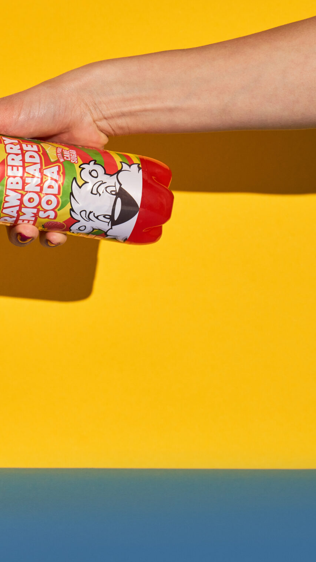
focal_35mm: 273
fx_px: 4067
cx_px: -24
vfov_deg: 7.9
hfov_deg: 4.4
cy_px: 275
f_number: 9
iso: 320
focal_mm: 154
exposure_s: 1/125
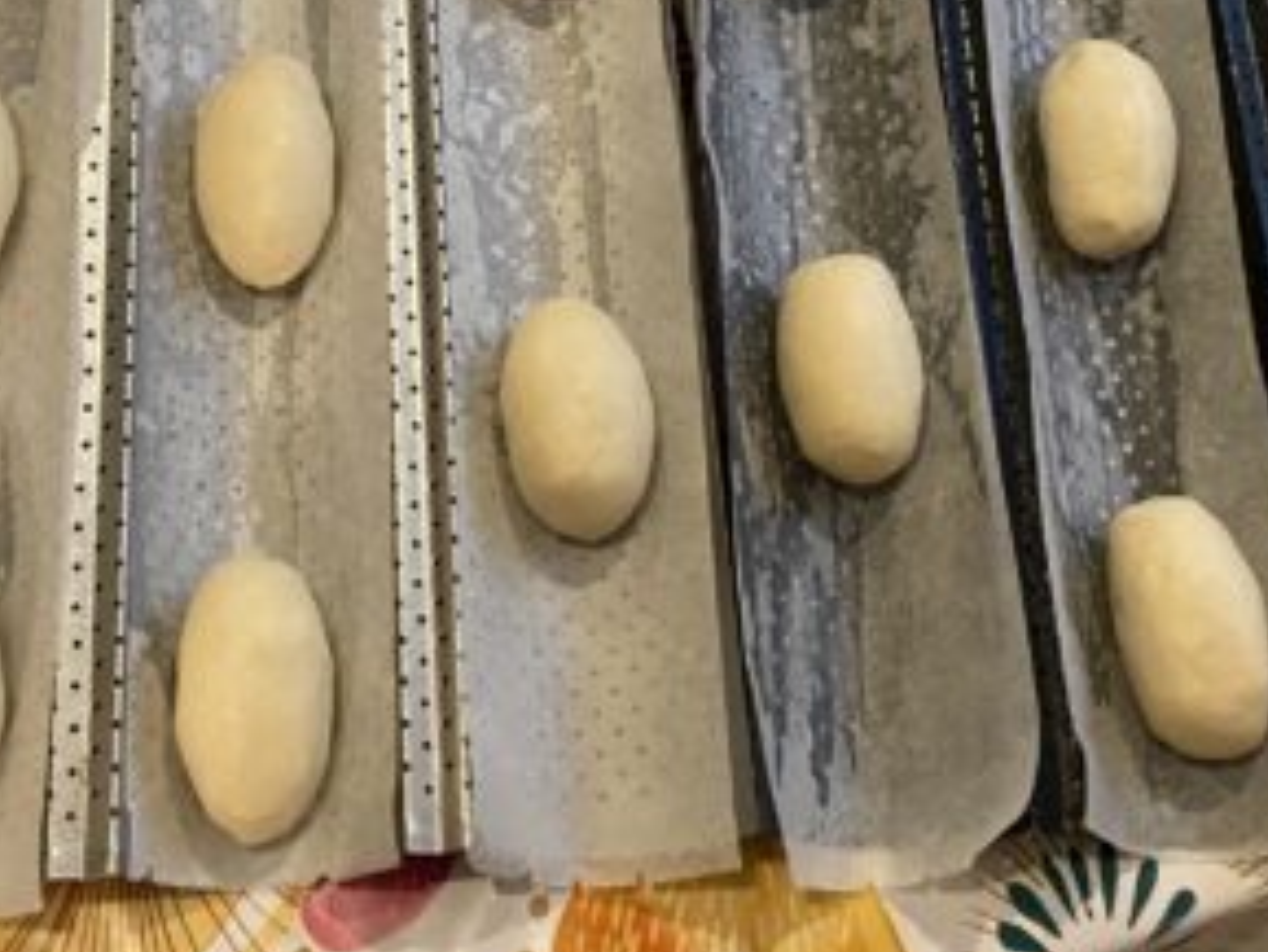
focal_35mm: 60
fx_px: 2199
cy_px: 224
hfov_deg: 32.2
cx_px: 586
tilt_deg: -64.2
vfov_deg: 24.1
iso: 500
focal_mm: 4.25
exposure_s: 1/50
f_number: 1.8
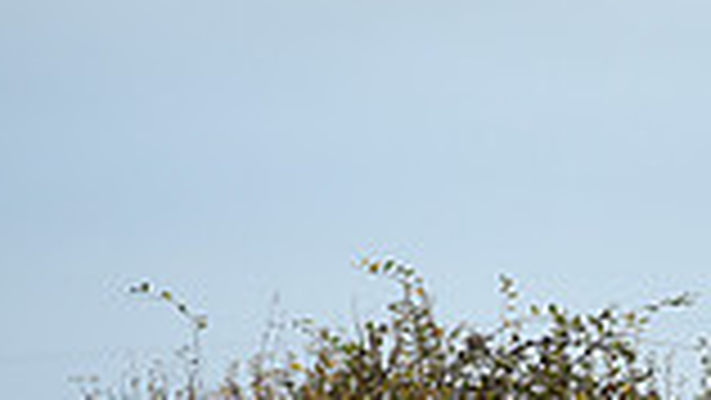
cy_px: 387
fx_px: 14503
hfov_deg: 2.8
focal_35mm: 769
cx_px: 1260
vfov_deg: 1.6
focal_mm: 200
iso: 1250
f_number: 5
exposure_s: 1/1000
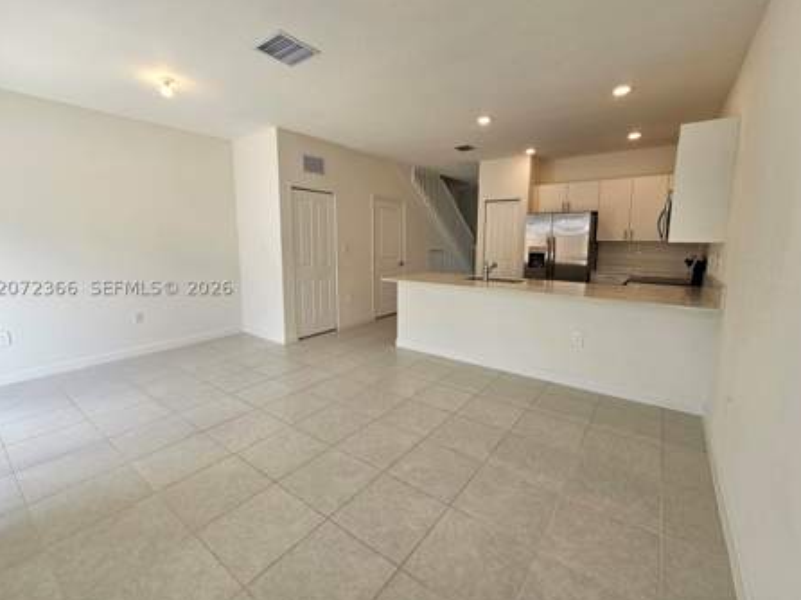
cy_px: 287
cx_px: 397
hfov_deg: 102.1
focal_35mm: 14
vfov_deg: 85.6
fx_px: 324
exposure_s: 1/132
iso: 50
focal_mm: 2.2
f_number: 2.2
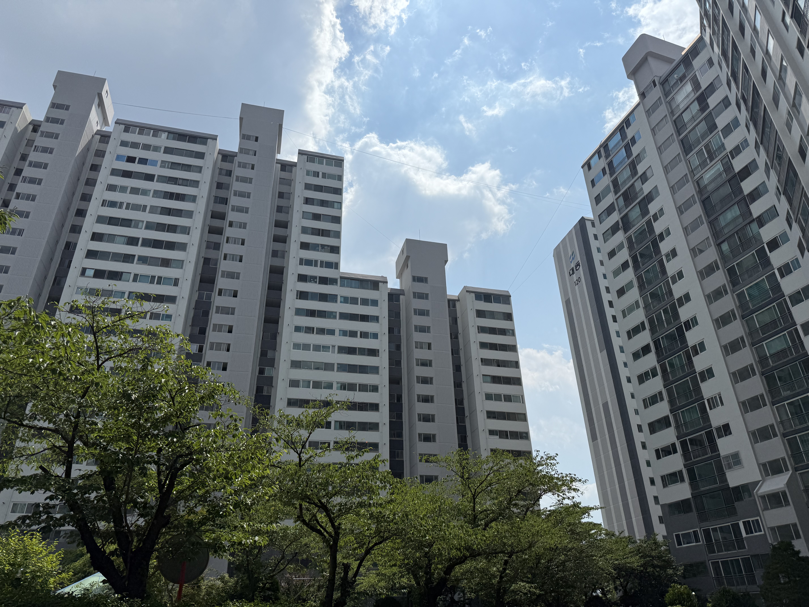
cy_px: 304
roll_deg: +1.1
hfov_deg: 71.6
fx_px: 561
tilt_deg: +29.0
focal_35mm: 24
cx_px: 404
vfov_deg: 56.8
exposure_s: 1/22727
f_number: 1.78
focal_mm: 6.76
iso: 64
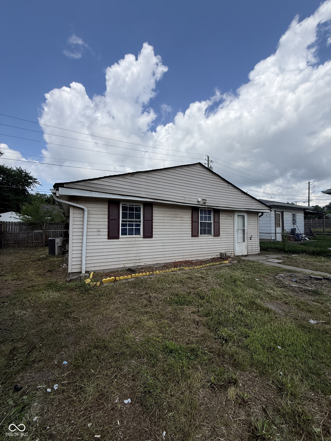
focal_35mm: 14
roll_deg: -1.8
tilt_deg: +3.3
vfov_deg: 102.1
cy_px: 220
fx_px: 178
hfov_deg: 85.7
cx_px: 166
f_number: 2.2
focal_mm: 2.22
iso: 50
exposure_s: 1/2506
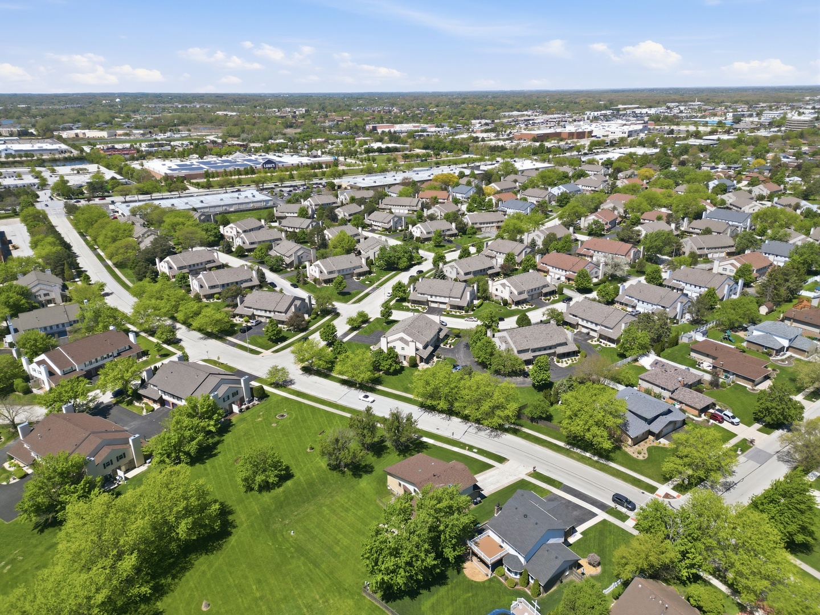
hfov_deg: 71.6
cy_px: 308
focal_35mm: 24
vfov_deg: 56.8
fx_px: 569
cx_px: 410
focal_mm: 6.7
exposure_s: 1/2500
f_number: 1.7
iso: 110
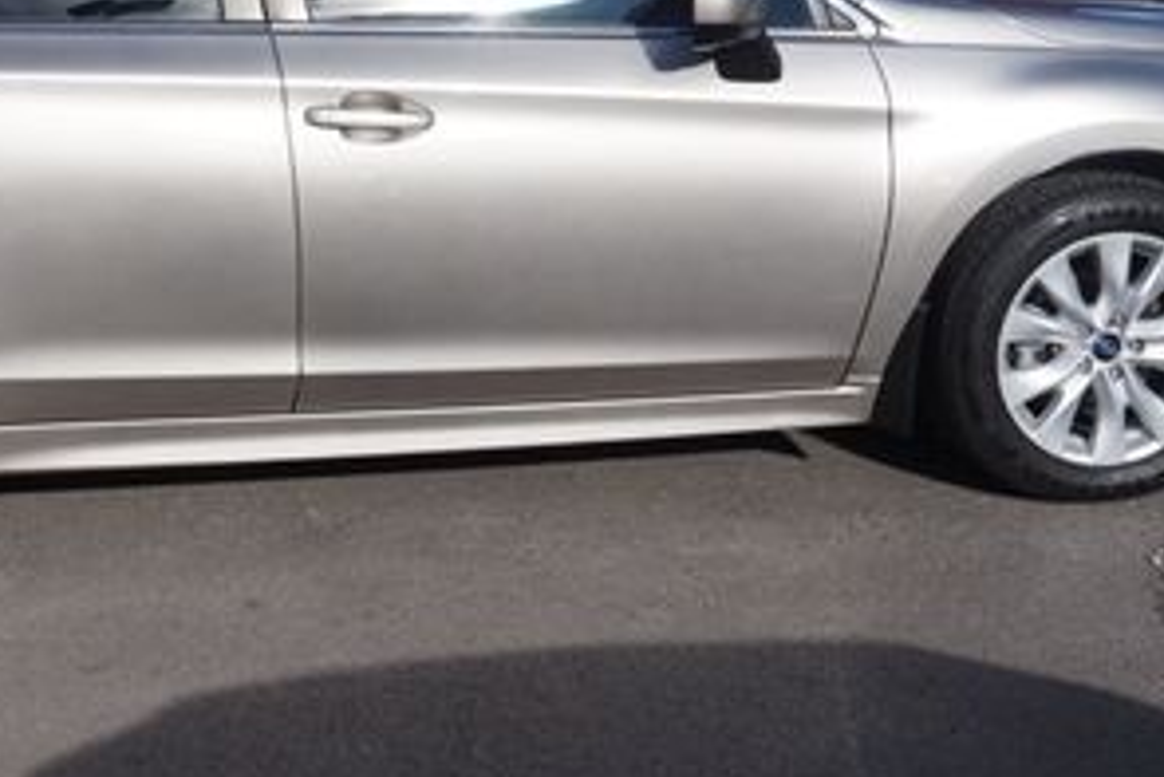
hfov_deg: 30.4
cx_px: 288
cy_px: 122
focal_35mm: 65
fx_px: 2103
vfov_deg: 20.6
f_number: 11
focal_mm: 20
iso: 100
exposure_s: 1/160
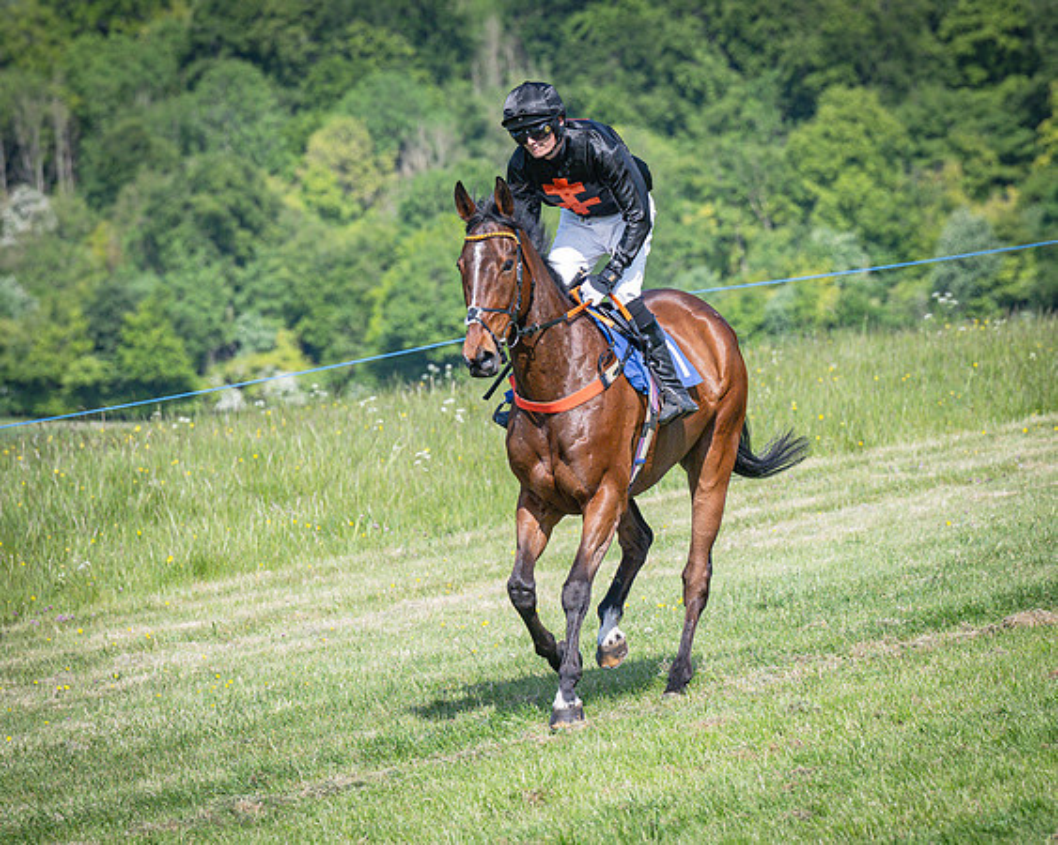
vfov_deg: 5.6
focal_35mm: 276
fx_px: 8627
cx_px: 492
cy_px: 456
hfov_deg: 7.0
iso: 400
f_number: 4
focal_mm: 130
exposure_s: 1/3200
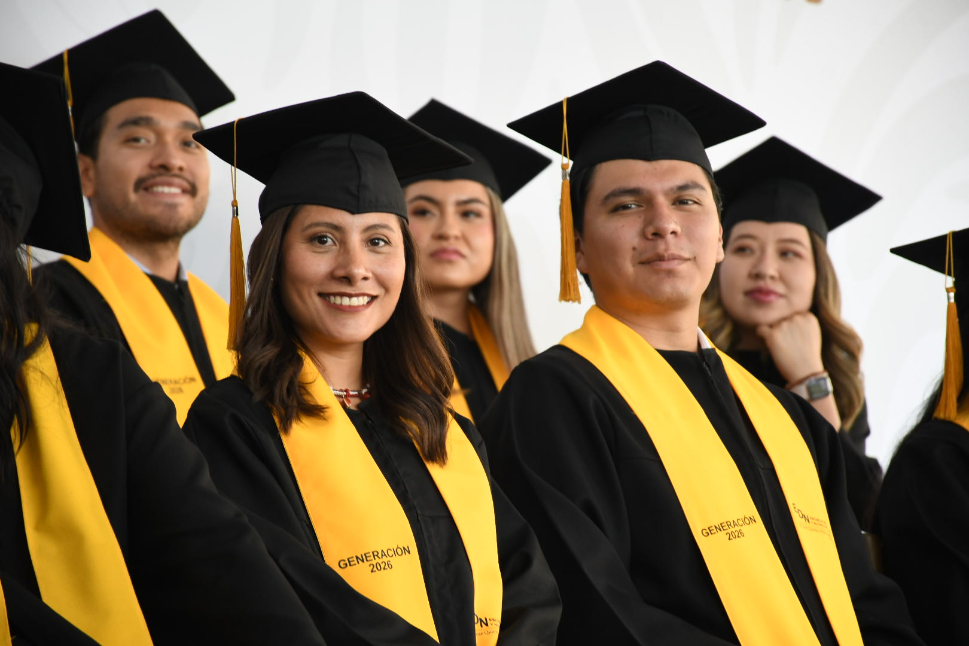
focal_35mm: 210
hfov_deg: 9.8
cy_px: 323
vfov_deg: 6.5
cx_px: 484
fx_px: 5652
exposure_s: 1/125
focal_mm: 140
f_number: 5.6
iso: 800
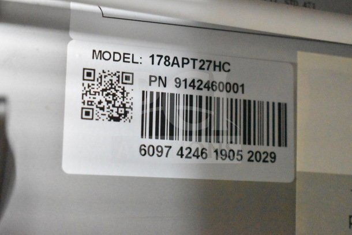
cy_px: 118
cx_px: 176
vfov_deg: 19.7
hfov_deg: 29.2
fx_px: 675
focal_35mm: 69
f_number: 5.3
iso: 22800
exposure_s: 1/80
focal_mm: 46
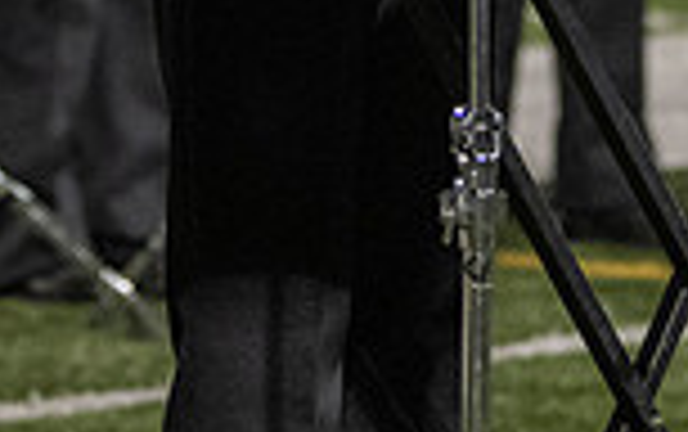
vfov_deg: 2.9
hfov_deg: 4.6
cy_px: -780
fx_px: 8484
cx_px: 542
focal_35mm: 452
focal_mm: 82
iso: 4000
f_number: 2.8
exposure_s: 1/500
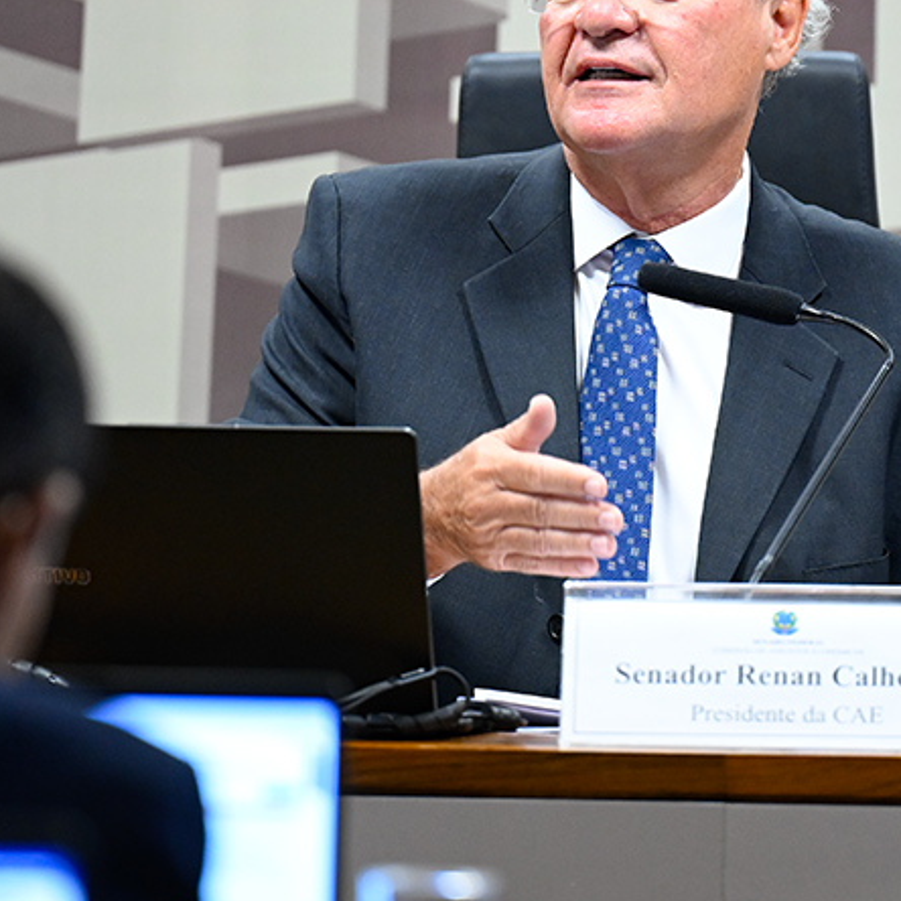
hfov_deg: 3.6
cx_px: 621
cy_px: 335
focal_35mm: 493
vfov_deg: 3.6
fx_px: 14518
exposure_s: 1/160
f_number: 2.8
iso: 2000
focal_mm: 200
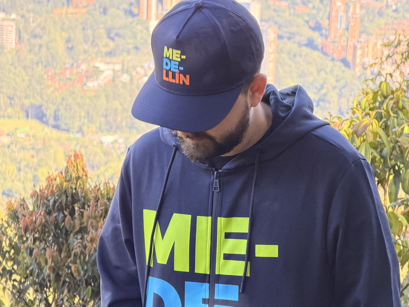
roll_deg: -3.4
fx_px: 1879
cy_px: 153
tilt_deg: -22.7
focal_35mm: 159
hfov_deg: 12.4
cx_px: 214
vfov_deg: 9.3
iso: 250
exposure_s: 1/121
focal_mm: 16.89
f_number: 2.8
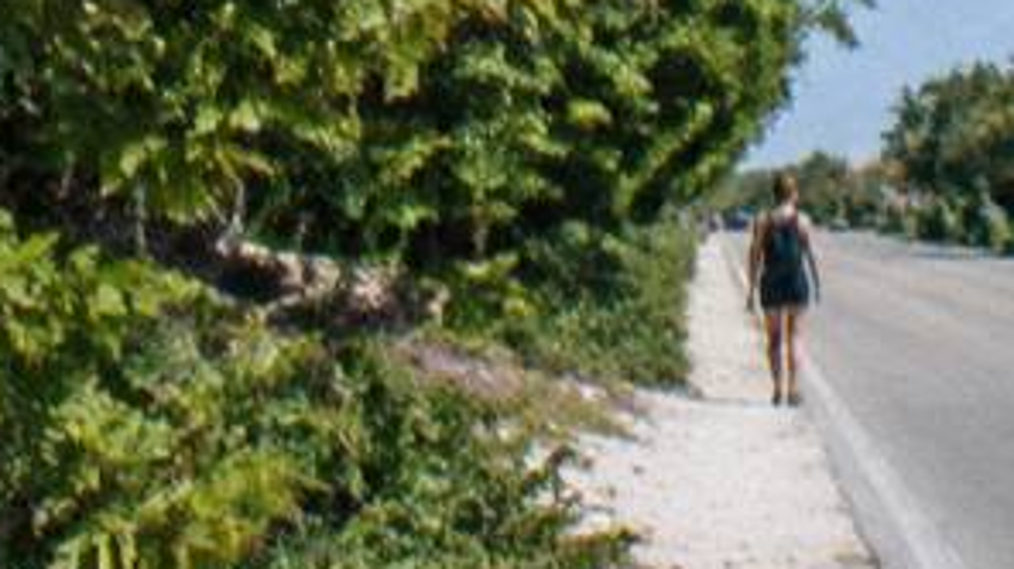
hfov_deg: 16.8
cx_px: 1086
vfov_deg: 9.8
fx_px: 3332
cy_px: 360
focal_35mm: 124
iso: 500
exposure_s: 1/2000
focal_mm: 35
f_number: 4.5
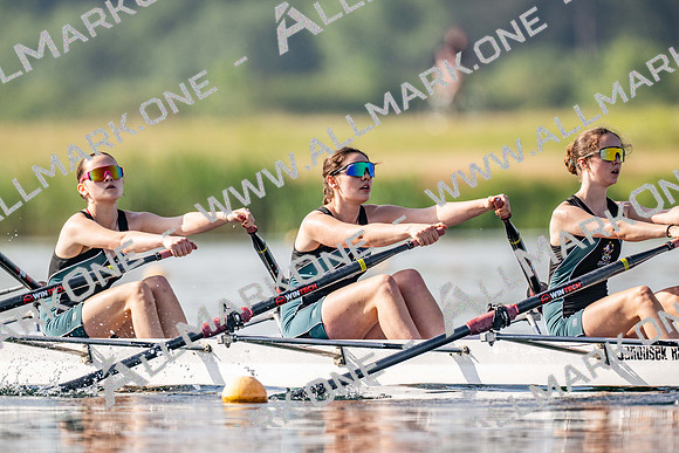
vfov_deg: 2.3
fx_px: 11319
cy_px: 226
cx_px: 340
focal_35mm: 600
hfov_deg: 3.4
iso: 280
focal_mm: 600
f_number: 5.6
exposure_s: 1/2500
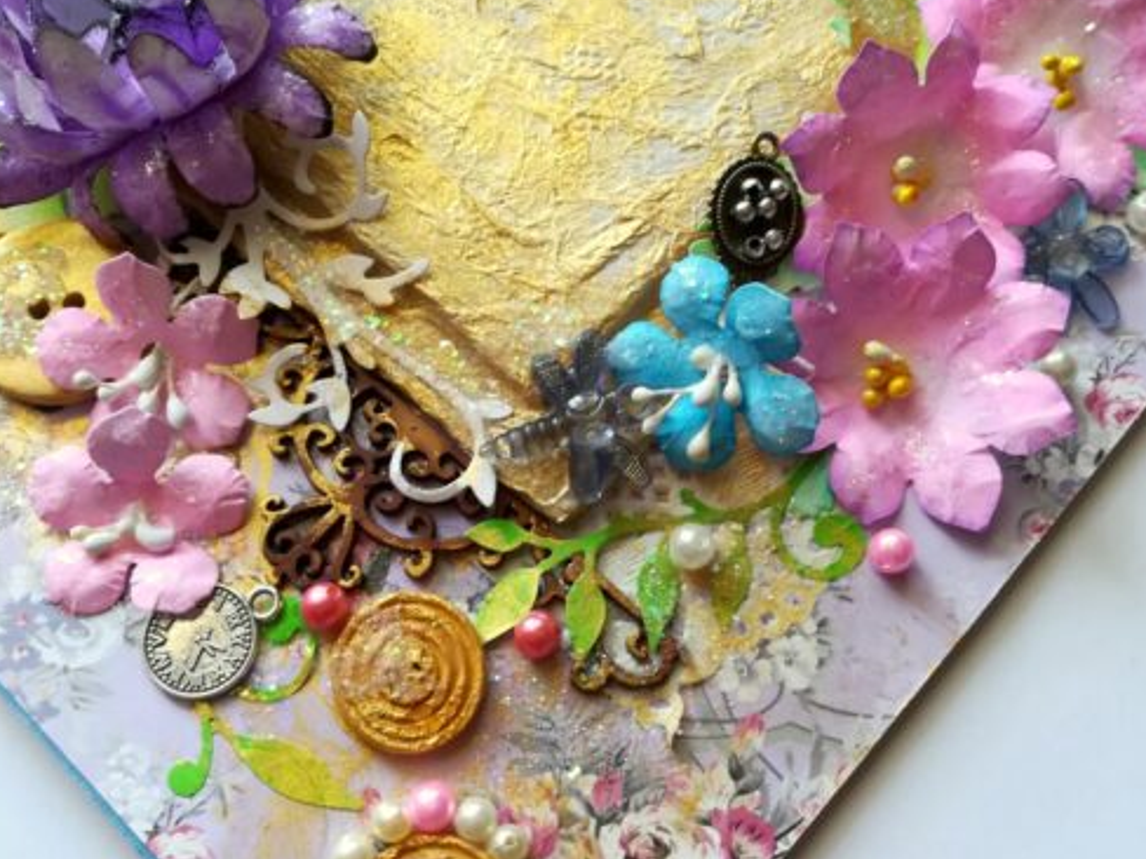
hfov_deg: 56.8
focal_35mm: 32
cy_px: 415
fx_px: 1059
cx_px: 580
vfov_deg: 44.2
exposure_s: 1/50
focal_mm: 3.83
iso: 64
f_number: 2.2
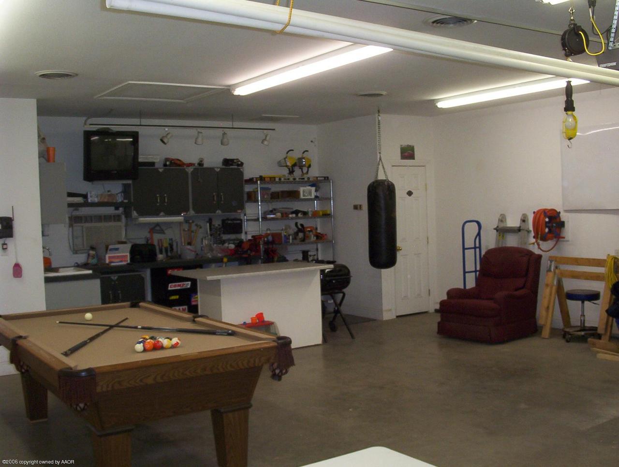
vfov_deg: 37.0
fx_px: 699
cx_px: 310
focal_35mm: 39
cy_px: 234
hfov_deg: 47.8
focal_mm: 6
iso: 140
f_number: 4.5
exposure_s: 1/30
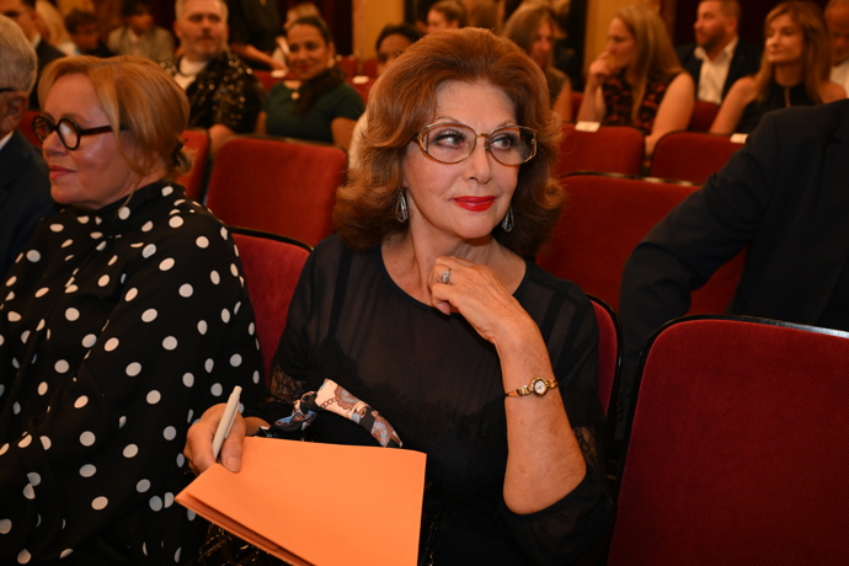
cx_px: 424
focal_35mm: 38
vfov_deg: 35.1
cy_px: 283
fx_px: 896
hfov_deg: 50.7
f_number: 4.5
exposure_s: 1/125
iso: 2000
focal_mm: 38
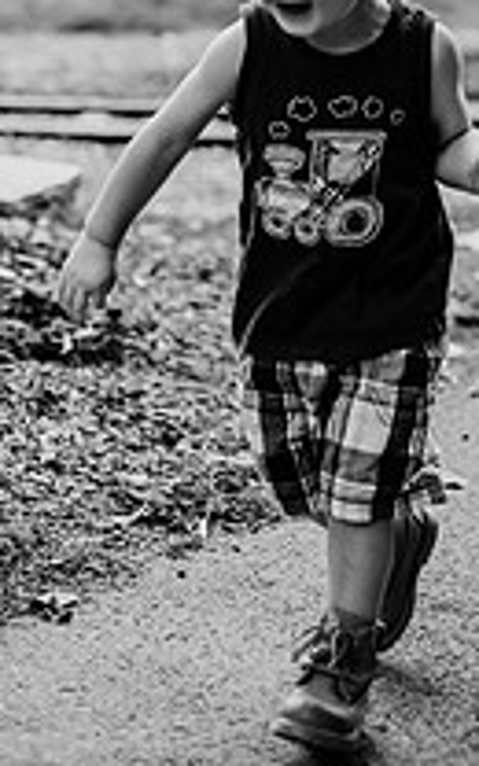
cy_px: -33
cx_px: 376
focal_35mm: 110
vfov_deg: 18.4
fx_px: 2298
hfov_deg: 11.9
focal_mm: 50
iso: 200
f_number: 2.2
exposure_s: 1/500
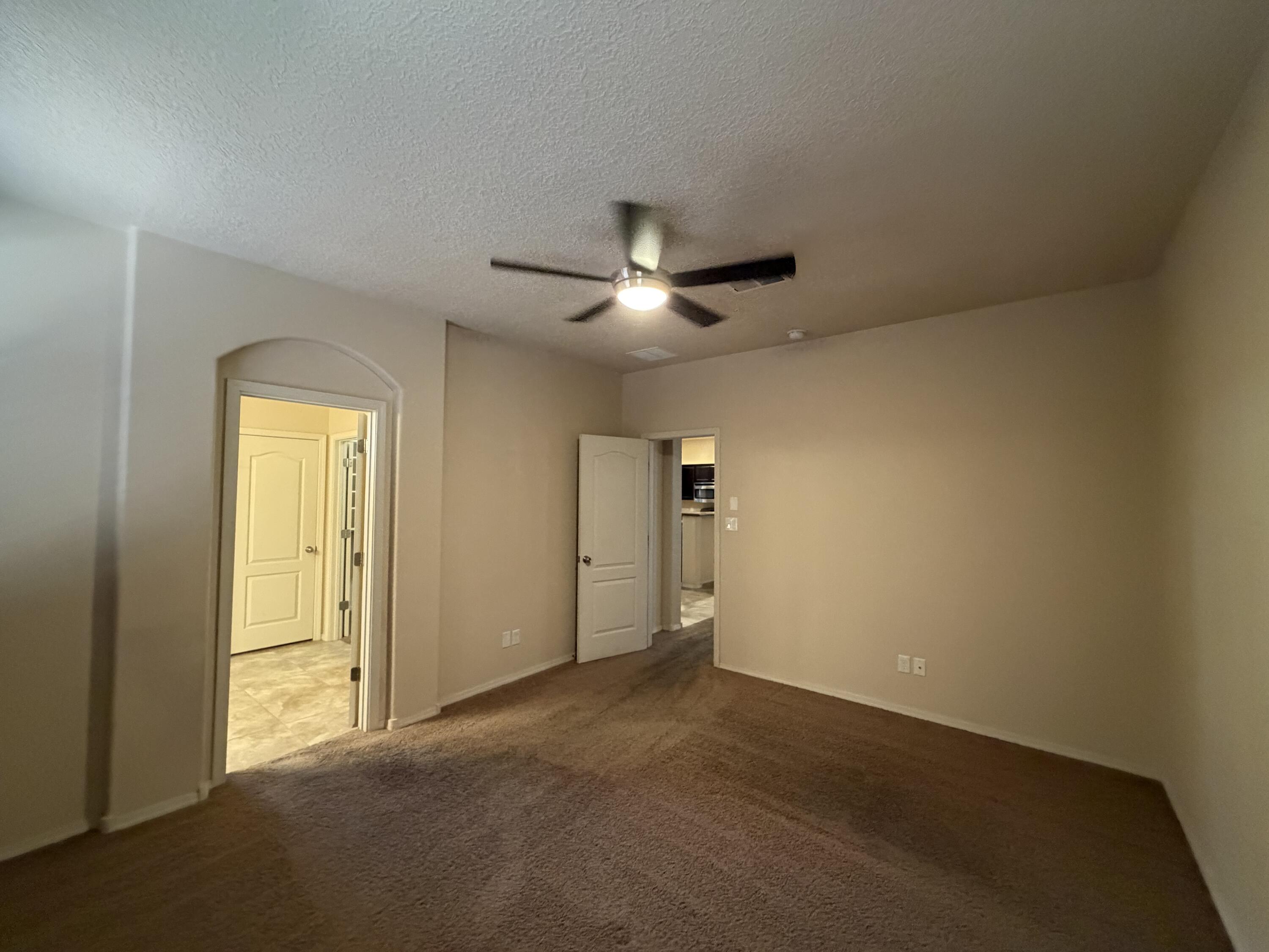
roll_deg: -0.3
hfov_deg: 102.1
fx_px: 513
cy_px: 476
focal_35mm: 14
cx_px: 634
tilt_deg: +0.3
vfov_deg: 85.7
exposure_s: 1/60
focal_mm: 2.22
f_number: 2.2
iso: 1000
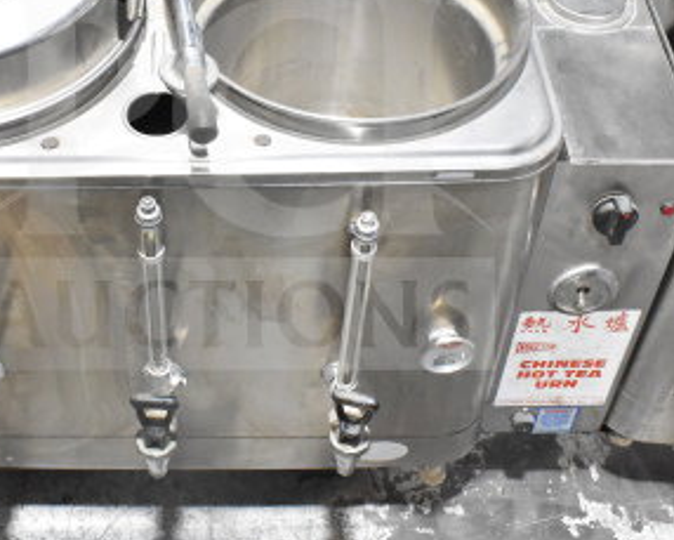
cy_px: 183
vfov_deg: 25.3
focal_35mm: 60
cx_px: 229
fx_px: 1197
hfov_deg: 31.2
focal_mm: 20
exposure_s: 1/200
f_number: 7.1
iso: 6400
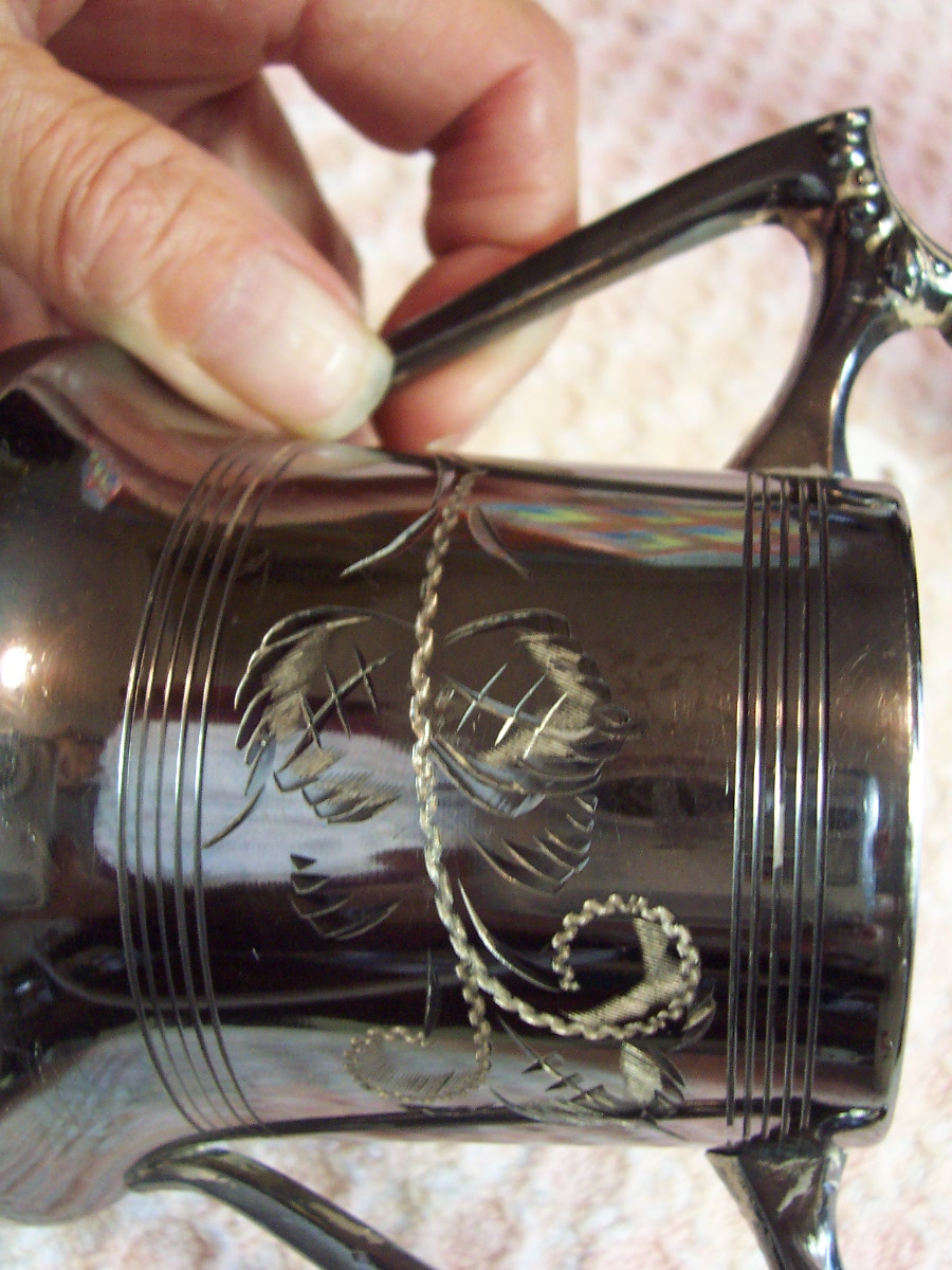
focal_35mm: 37
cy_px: 635
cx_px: 476
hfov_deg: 38.7
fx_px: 1357
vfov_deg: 50.1
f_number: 2.8
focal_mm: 5.6
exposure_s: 1/30
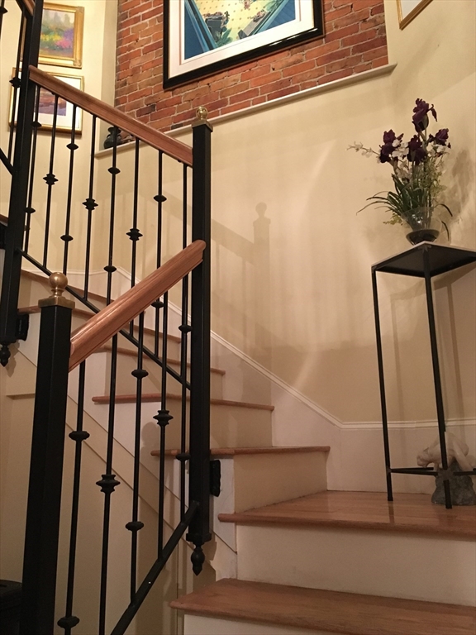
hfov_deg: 48.2
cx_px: 238
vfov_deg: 61.7
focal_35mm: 29
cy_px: 318
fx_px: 532
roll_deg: -0.6
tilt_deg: +12.2
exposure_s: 1/15
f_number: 2.2
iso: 250
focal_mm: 4.15
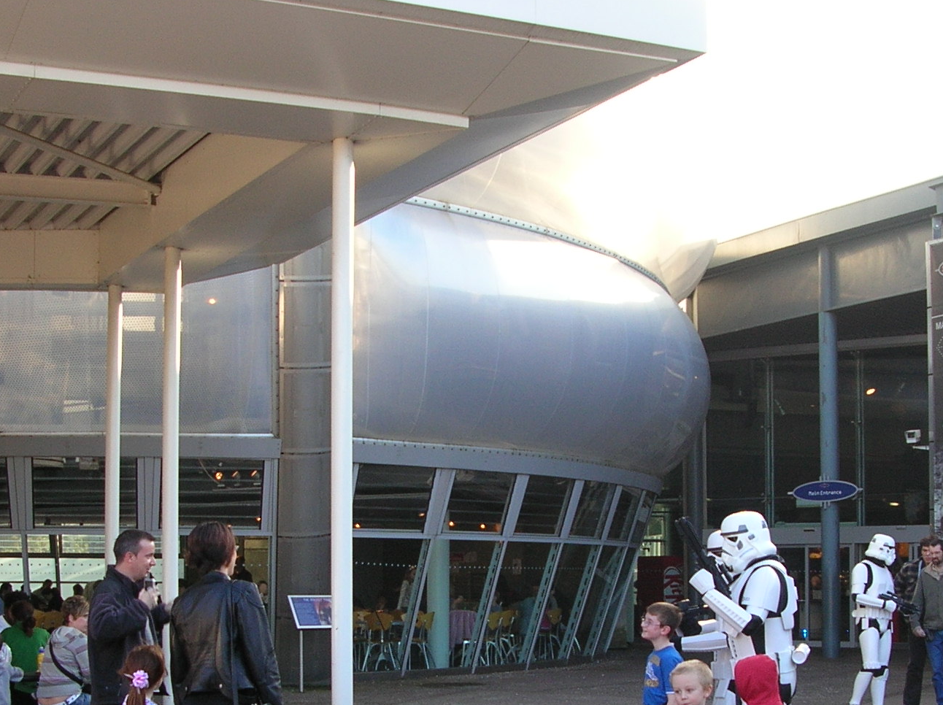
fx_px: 1687
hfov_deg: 31.2
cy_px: 533
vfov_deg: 23.4
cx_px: 495
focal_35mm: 62
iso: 50
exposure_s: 1/129
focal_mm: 5.8
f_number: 2.8
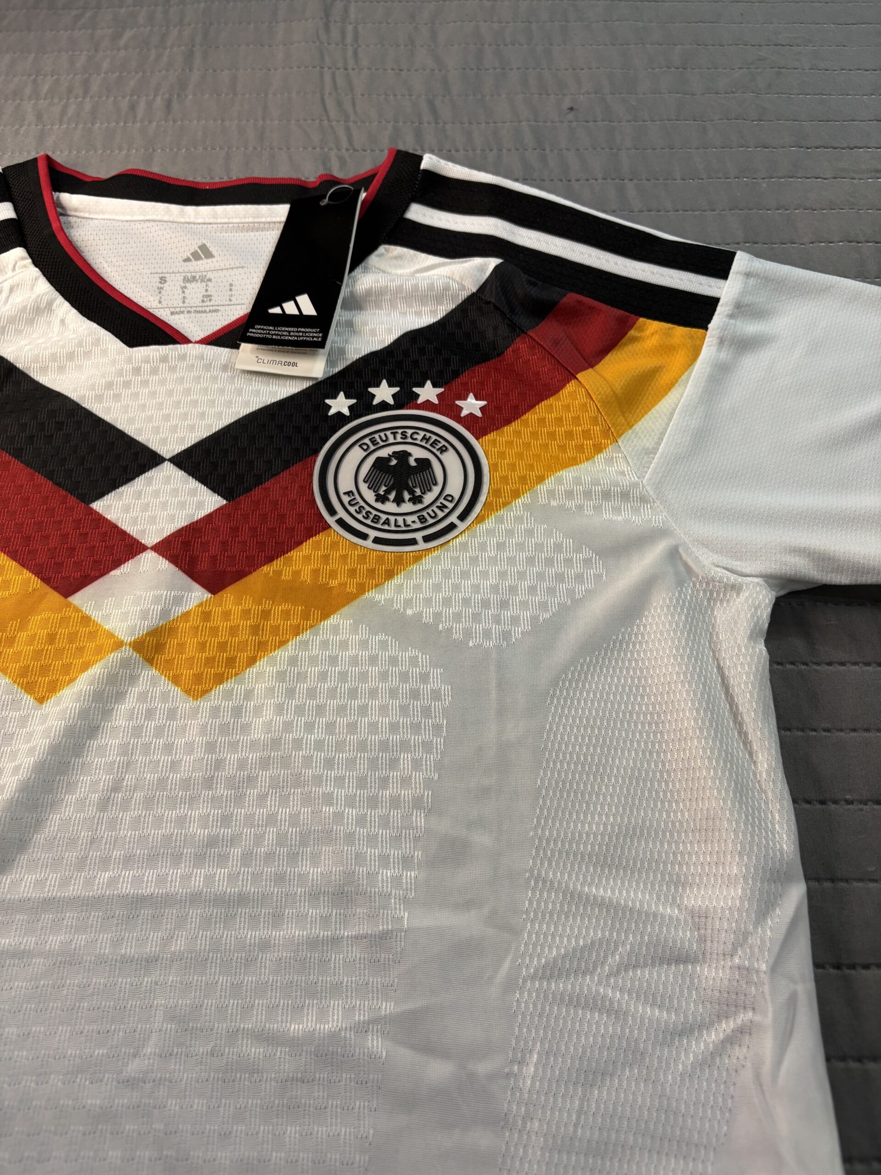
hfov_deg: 53.1
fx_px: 882
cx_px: 440
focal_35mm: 26
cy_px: 588
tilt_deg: -57.8
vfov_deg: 67.3
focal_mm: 5.96
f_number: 1.6
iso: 125
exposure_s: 1/50
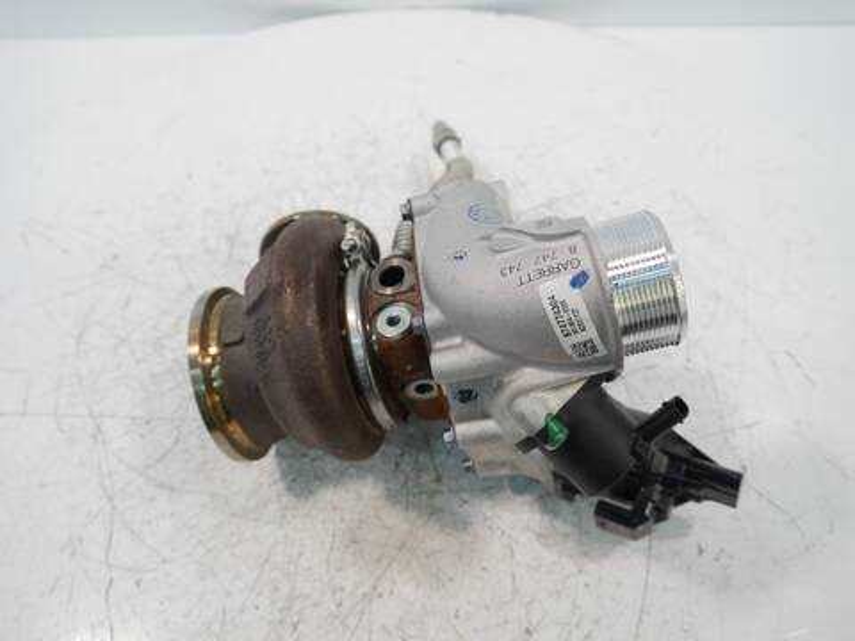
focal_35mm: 30
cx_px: 428
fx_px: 741
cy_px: 320
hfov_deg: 60.0
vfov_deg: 46.8
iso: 400
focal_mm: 15
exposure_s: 1/60
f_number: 3.6
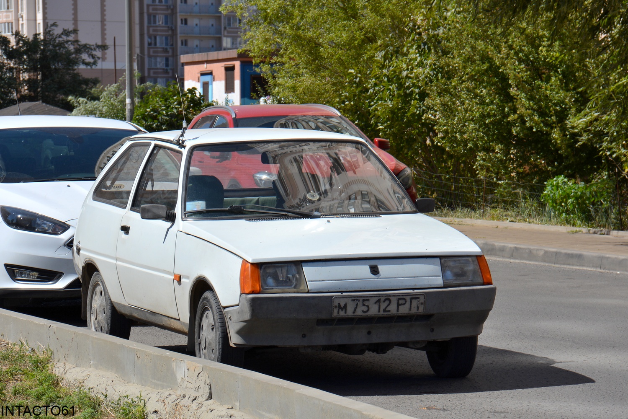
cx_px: 314
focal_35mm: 158
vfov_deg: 8.7
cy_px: 210
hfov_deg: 13.0
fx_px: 2747
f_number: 9
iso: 100
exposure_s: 1/320
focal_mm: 105
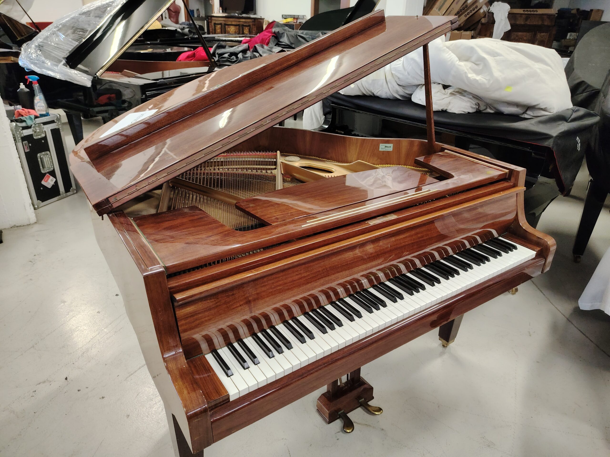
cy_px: 228
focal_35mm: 24
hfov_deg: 71.6
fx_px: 423
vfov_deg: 56.8
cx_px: 305
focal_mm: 5.25
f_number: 1.75
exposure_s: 1/100
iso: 3147
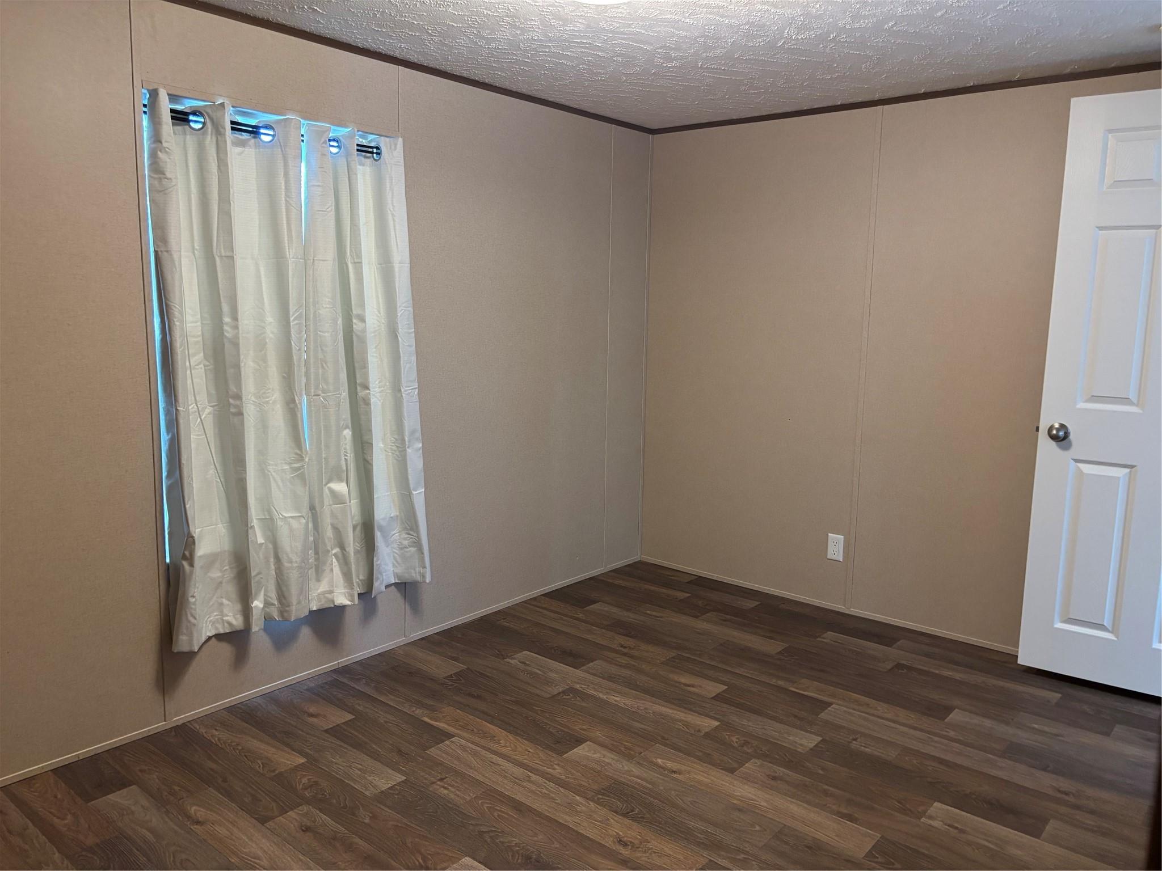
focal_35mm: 26
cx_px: 581
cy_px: 436
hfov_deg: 67.3
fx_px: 873
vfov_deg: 53.1
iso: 320
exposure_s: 1/60
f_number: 1.6
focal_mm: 5.96
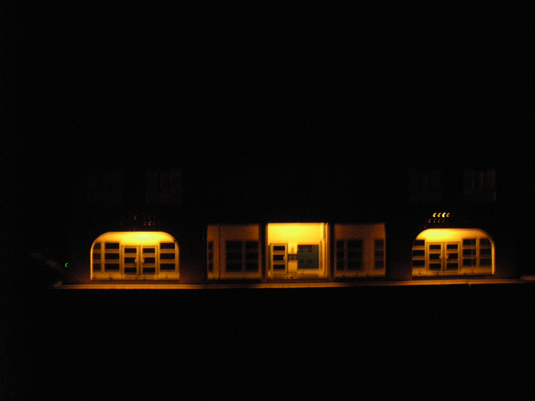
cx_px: 268
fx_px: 587
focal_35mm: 38
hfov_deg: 49.0
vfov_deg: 37.7
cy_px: 200
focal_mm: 6.3
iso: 800
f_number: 3.5
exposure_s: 1/4
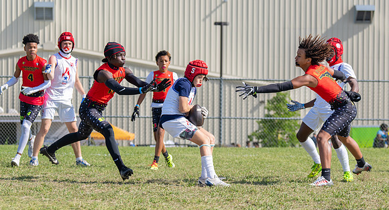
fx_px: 1457
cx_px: 205
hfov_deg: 15.2
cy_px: 136
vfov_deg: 8.2
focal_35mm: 143
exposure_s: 1/2000
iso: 100
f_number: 2.8
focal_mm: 74
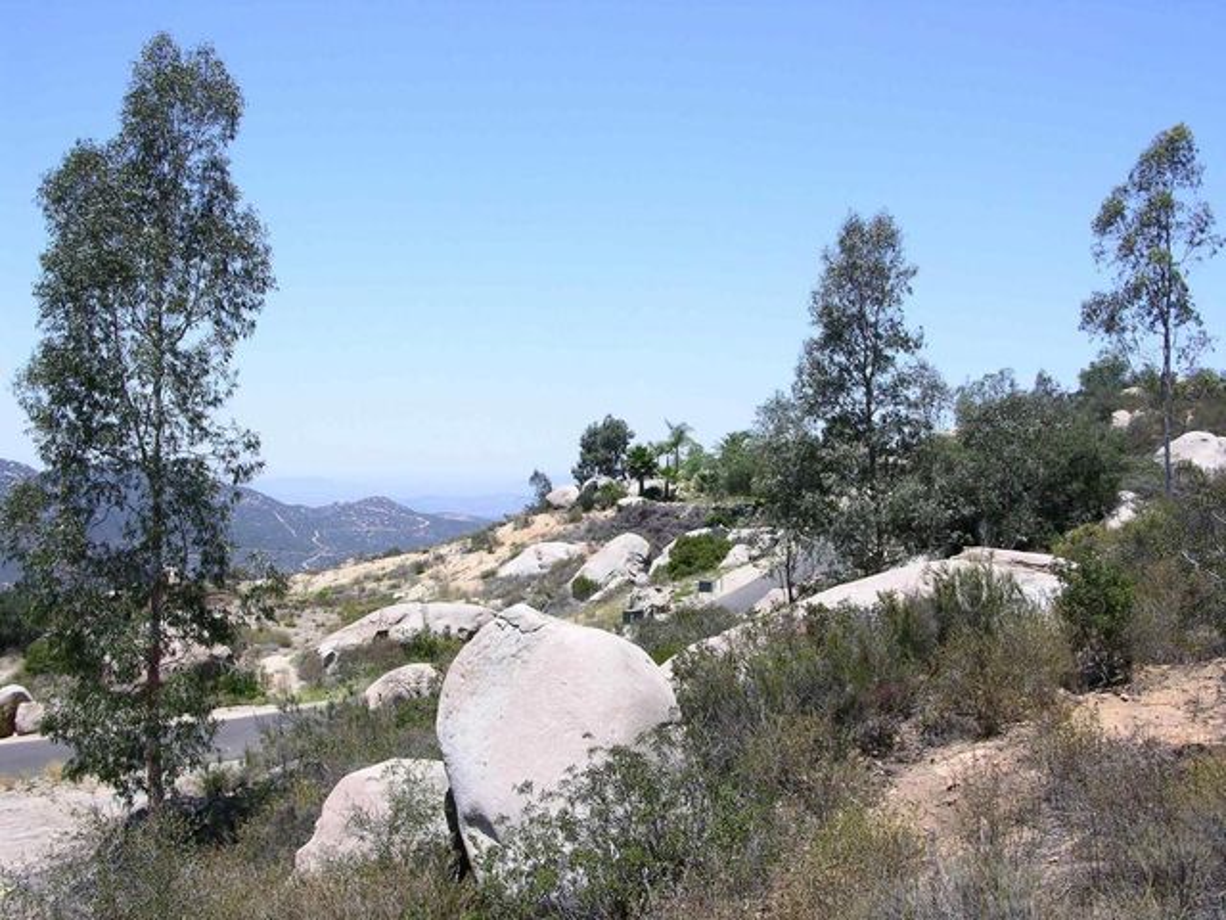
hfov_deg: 52.6
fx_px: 1240
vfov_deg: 40.7
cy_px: 460
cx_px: 613
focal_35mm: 35
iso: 50
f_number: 8
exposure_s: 1/152
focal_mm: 8.9
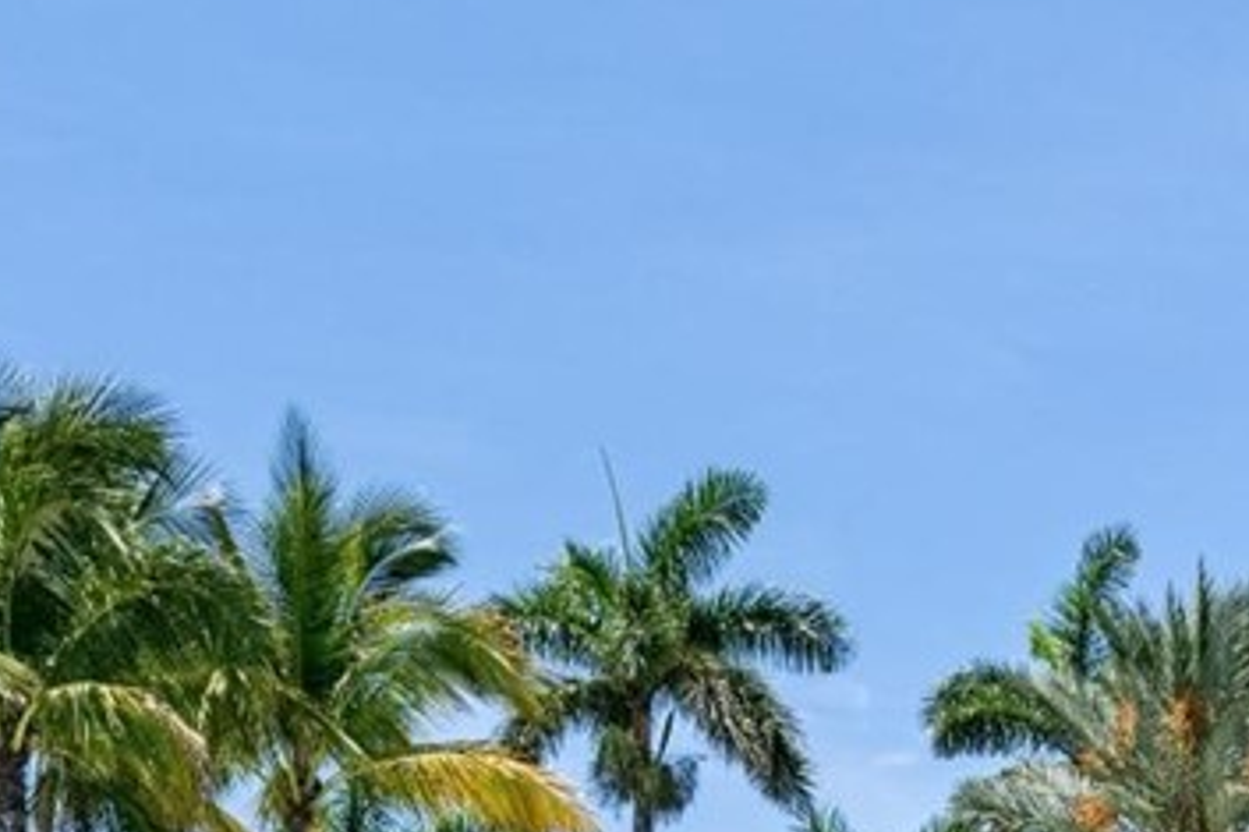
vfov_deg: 15.5
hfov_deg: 26.3
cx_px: 582
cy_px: 1436
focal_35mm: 77
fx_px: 2670
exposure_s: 1/640
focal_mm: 16
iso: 400
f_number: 8
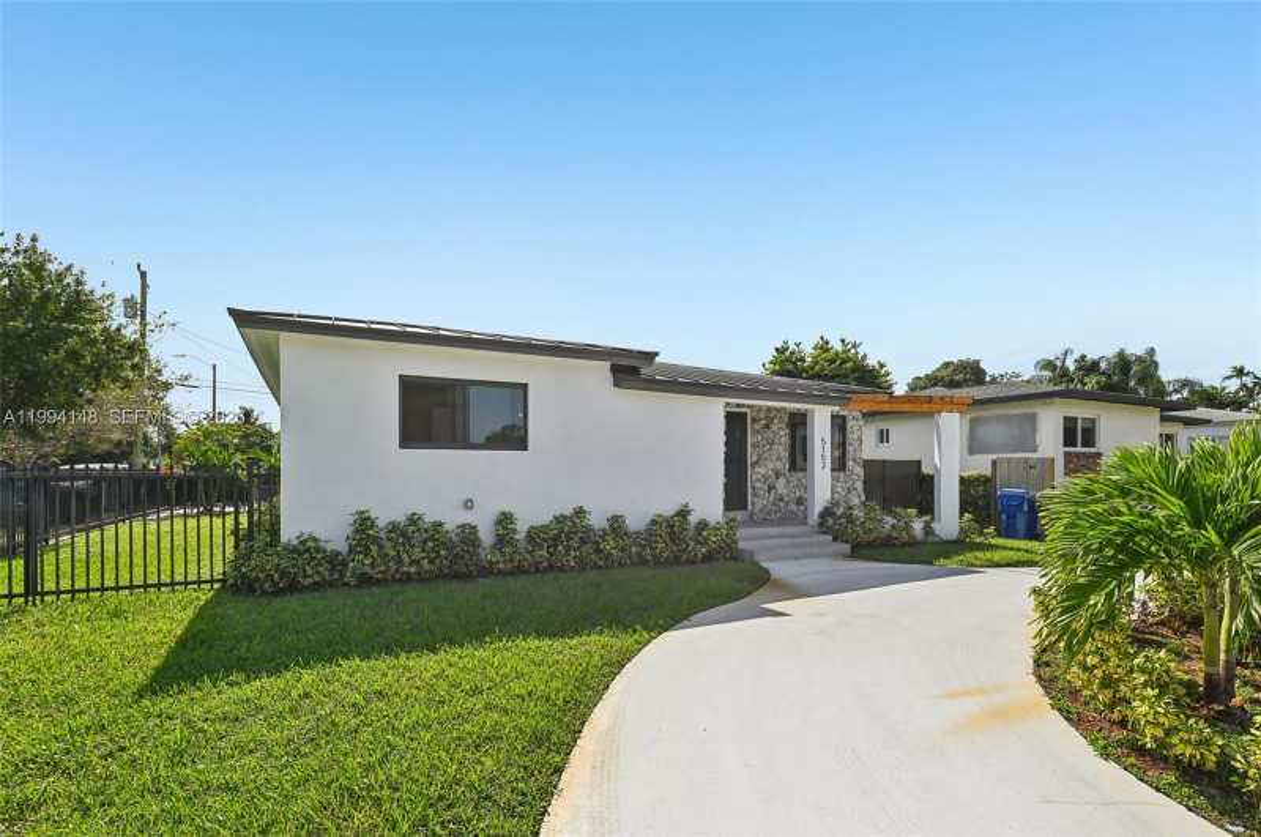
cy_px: 418
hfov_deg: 93.4
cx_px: 630
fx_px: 595
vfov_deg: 70.3
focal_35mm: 17
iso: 100
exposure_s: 1/500
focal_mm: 17
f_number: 8
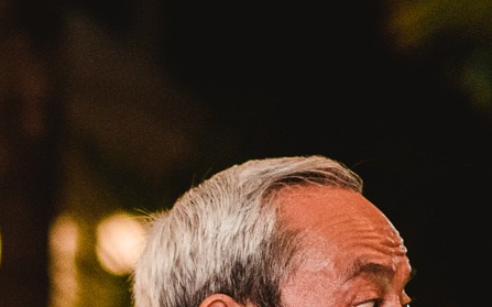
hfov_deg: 5.2
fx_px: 5321
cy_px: 730
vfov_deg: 3.3
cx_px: -363
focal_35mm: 397
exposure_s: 1/125
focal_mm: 85
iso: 1250
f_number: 2.8
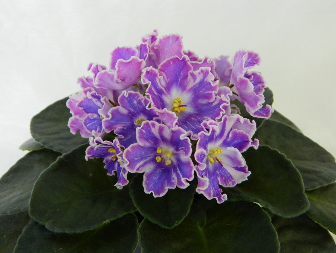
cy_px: 126
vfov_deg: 30.9
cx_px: 168
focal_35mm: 47
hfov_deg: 40.4
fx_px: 456
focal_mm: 8.4
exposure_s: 1/50
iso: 200
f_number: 3.6
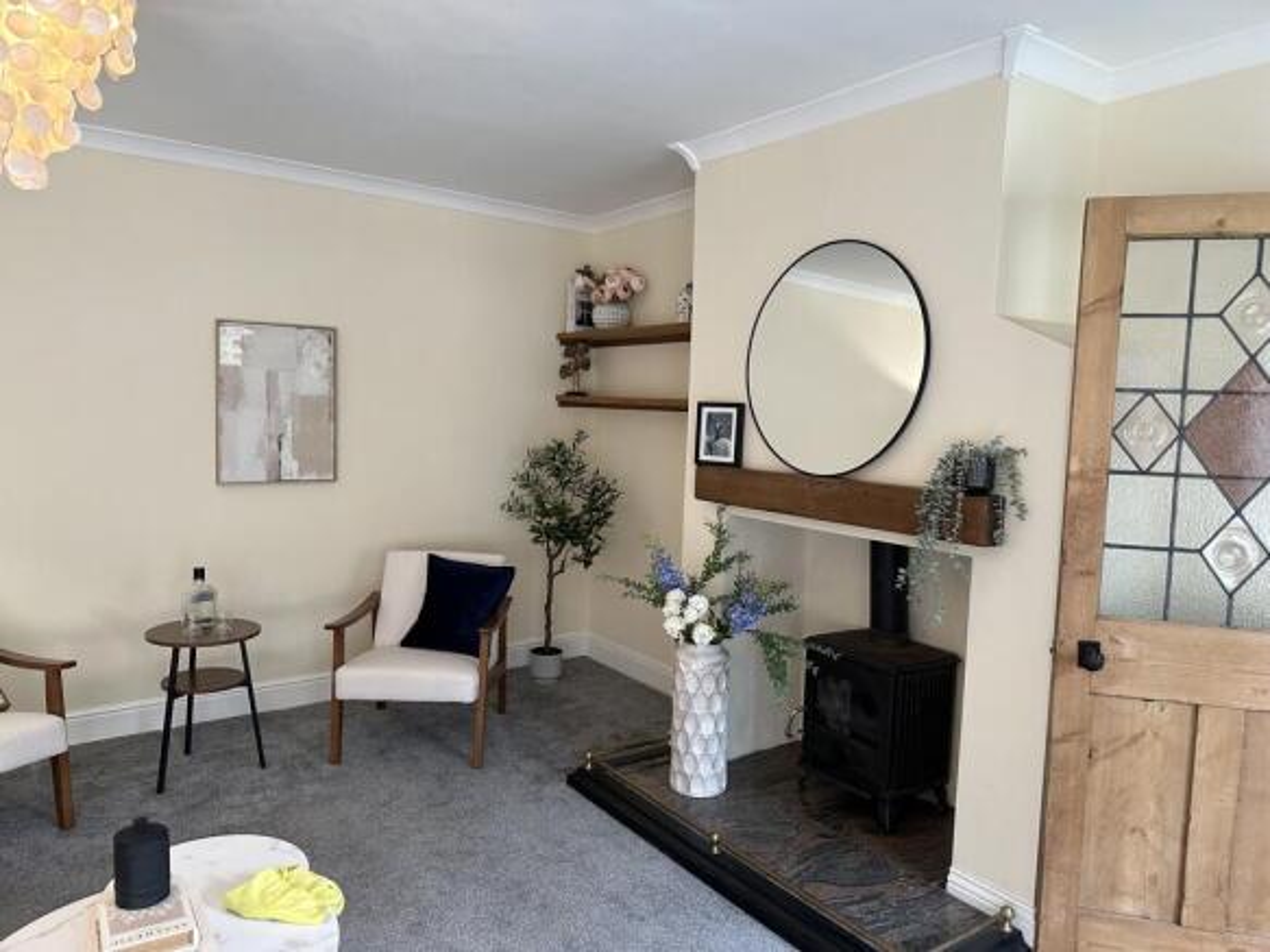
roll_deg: -1.9
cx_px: 635
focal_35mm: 24
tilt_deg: -5.5
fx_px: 880
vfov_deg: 56.8
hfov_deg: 71.6
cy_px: 476
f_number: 1.78
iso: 160
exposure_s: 1/50
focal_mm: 6.86
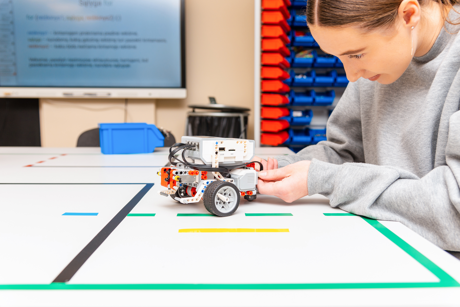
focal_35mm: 35
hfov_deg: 54.4
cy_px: 154
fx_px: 447
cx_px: 230
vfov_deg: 37.9
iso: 100
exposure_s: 1/200
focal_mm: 35
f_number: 4
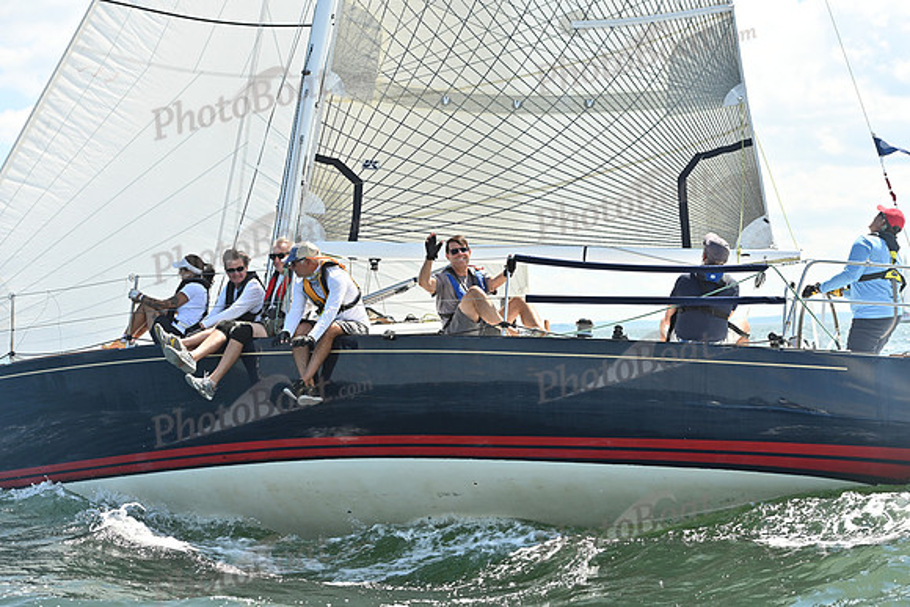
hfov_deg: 28.8
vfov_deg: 19.5
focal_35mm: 70
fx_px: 1770
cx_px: 455
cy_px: 304
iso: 250
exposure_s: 1/1250
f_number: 5.6
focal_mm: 70
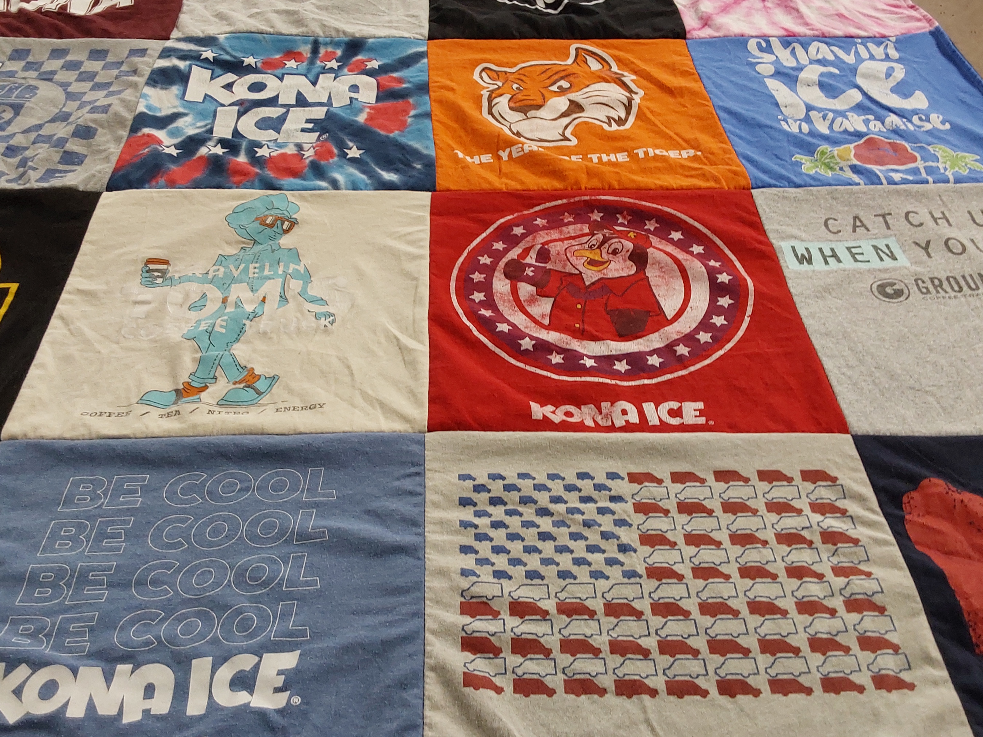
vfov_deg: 41.8
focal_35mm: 34
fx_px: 966
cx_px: 485
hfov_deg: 54.0
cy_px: 374
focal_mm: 2.91
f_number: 1.9
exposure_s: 1/50
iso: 80
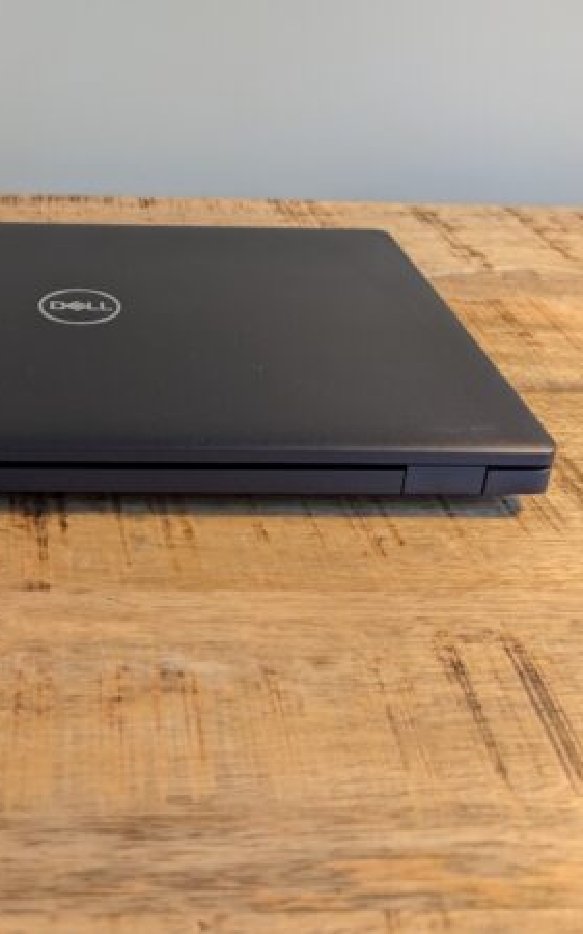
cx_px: 93
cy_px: 467
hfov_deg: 35.7
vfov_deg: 56.7
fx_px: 865
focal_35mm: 34
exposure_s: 1/50
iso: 67
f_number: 1.68
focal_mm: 6.9
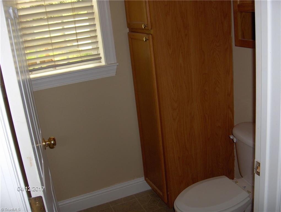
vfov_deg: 36.9
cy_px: 106
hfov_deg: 47.8
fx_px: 317
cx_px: 140
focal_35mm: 39
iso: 100
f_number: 2.8
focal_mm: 8
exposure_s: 1/60
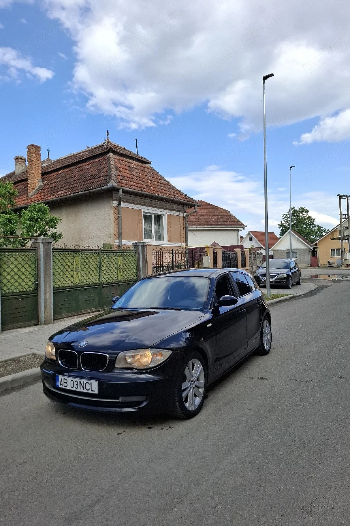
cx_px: 166
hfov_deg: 53.1
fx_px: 350
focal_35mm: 24
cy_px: 263
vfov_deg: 73.7
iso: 50
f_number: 1.8
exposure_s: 1/1250
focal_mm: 5.54
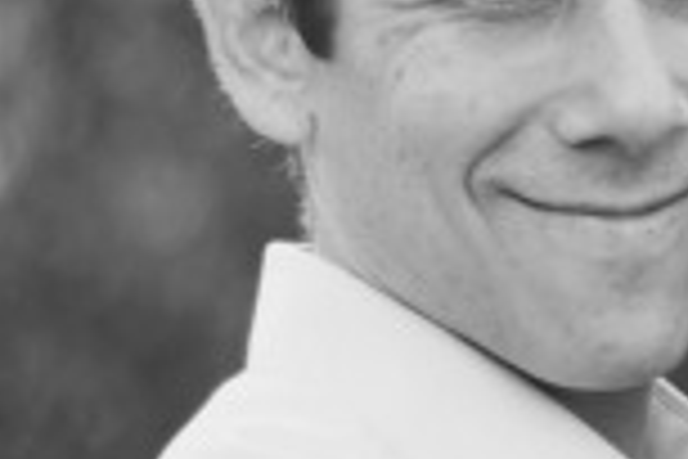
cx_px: 958
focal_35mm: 229
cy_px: 565
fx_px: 4376
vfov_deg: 6.0
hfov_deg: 8.8
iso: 100
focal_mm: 50
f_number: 1.4
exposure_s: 1/640
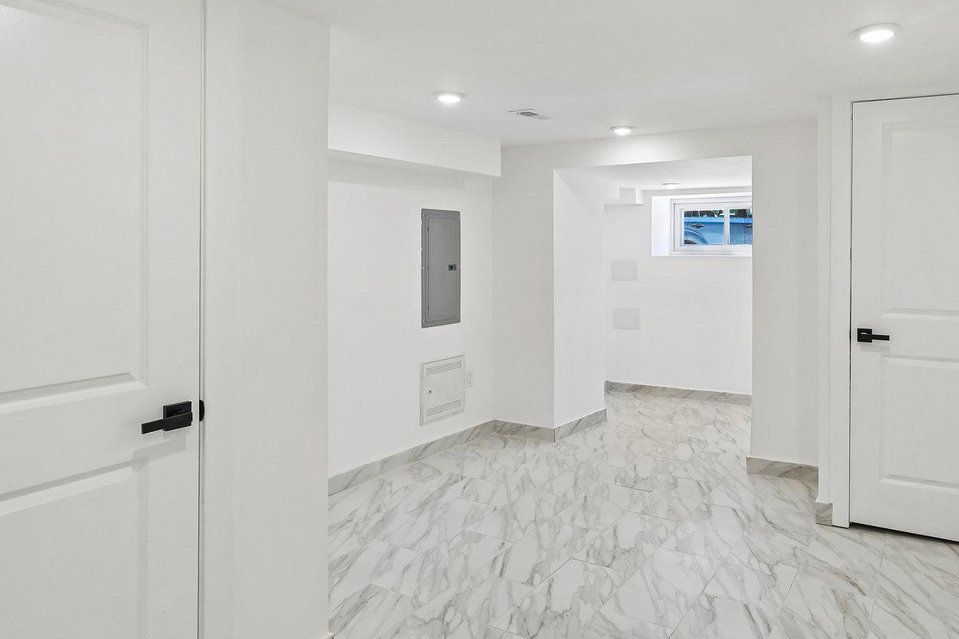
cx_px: 575
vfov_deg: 52.5
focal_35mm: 24
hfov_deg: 73.0
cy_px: 236
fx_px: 639
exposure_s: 1/15
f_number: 8
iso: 200
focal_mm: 14
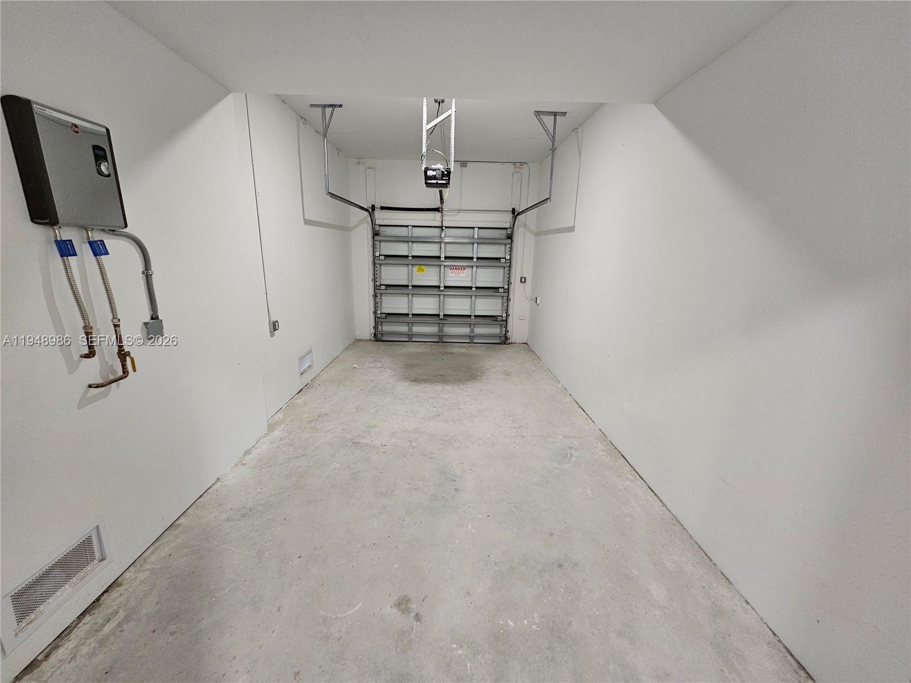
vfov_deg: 89.9
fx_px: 342
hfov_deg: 106.2
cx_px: 456
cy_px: 342
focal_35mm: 13
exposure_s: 1/30
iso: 500
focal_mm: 2.2
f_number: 2.2
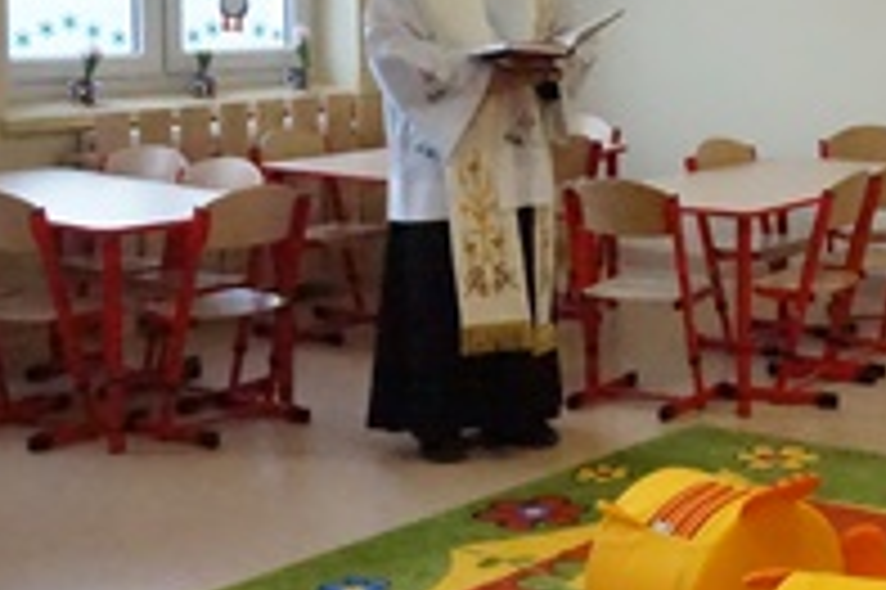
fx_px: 1795
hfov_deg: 25.7
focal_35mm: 73
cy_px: 133
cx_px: 976
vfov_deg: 18.5
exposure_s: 1/800
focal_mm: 16
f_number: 8
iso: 12800
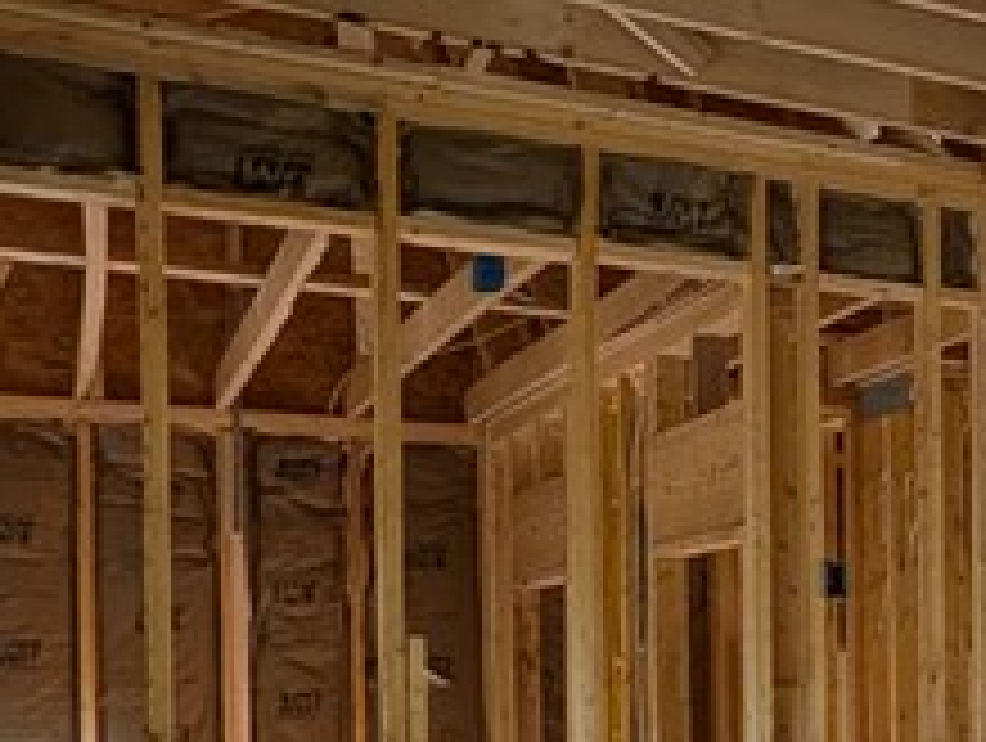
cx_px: 1565
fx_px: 1598
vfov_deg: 25.3
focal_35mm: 56
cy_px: 684
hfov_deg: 24.5
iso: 45
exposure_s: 1/37
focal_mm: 2.02
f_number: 1.7
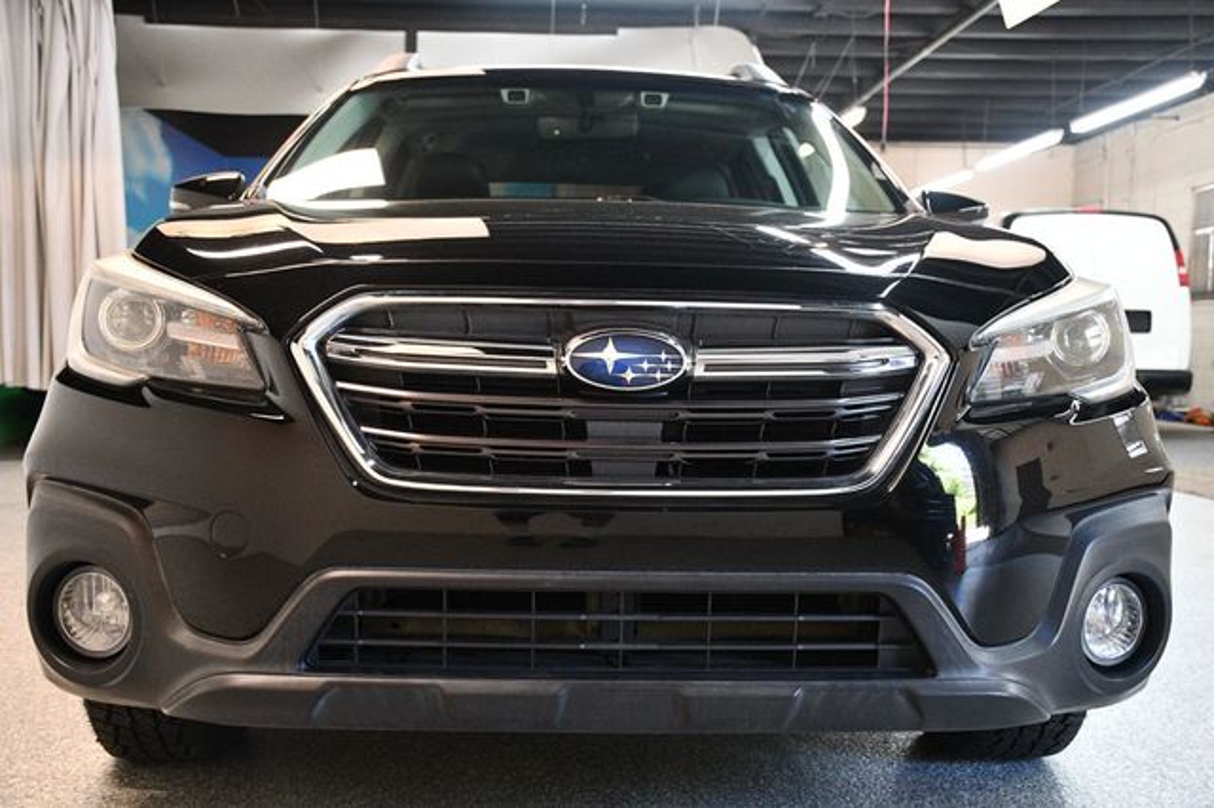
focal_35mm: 40
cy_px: 404
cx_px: 607
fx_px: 1348
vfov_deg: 33.4
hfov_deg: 48.5
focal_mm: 27
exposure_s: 1/100
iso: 3200
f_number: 4
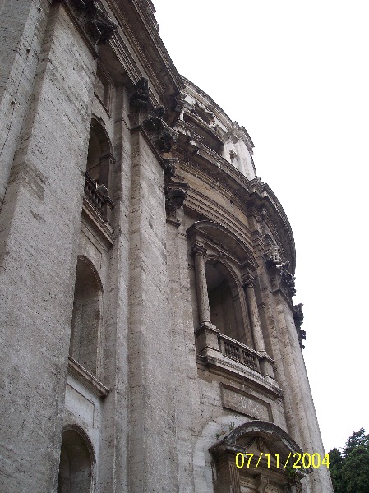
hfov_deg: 37.7
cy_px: 246
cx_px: 184
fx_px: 541
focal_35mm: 38
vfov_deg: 49.0
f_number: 4.8
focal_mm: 8
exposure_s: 1/500
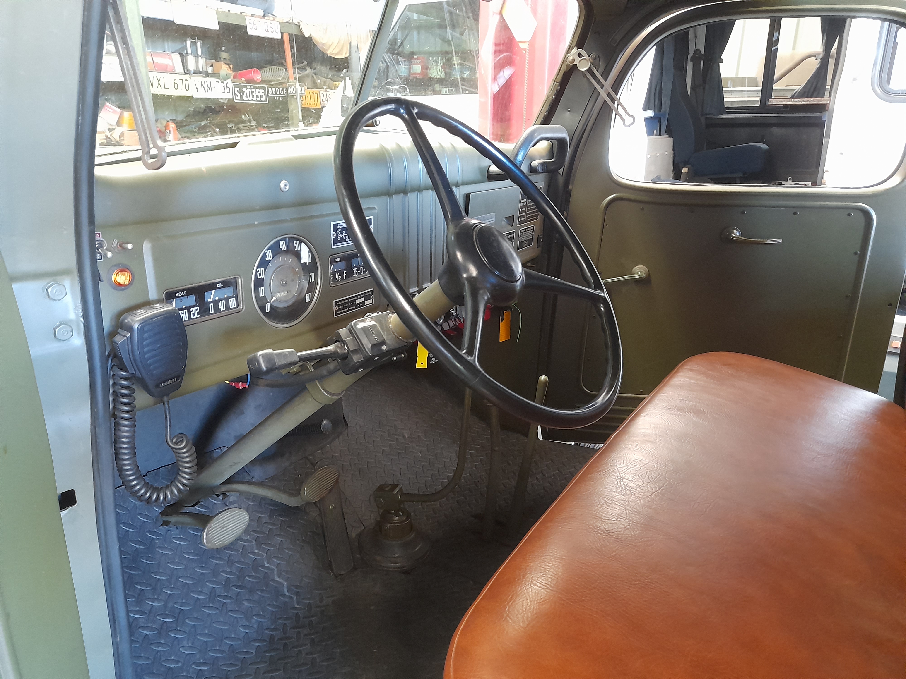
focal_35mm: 25
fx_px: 654
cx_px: 453
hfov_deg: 69.4
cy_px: 340
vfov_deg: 54.9
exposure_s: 1/25
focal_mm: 4.6
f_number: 2
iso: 640
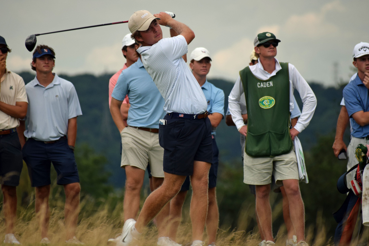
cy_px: 119
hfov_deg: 4.4
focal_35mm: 471
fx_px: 4827
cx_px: 176
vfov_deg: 2.9
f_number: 6
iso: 450
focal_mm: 260
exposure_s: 1/1000
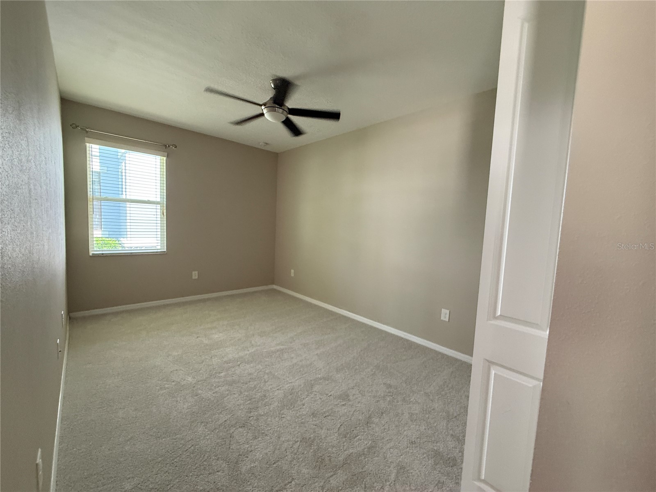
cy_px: 246
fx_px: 265
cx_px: 328
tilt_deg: -3.6
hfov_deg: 102.1
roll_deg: -2.5
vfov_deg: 85.7
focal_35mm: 14
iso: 400
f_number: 2.2
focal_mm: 2.22
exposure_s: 1/60
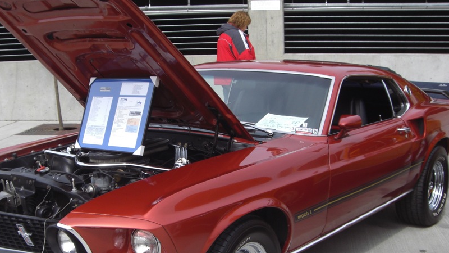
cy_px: 163
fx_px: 631
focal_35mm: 53
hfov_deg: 39.1
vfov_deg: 22.6
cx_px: 190
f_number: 8
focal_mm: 6.2
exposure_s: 1/125
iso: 64
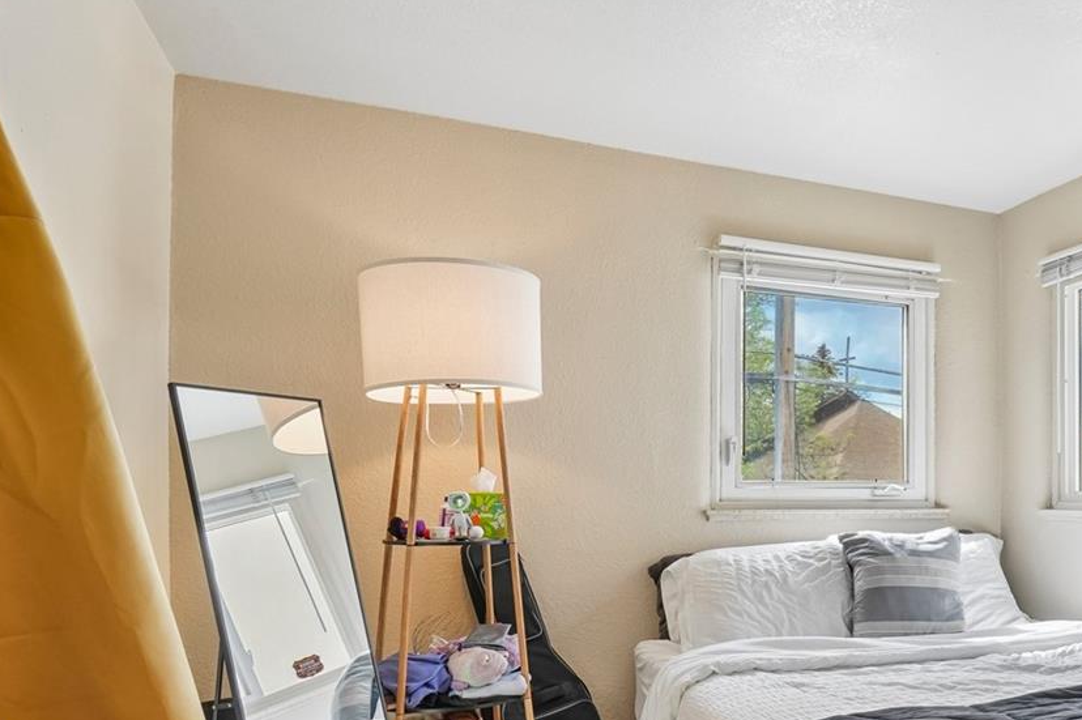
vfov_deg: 43.8
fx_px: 871
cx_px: 972
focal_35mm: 29
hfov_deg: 55.3
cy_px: 515
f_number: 8
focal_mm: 10
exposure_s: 1/50
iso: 400
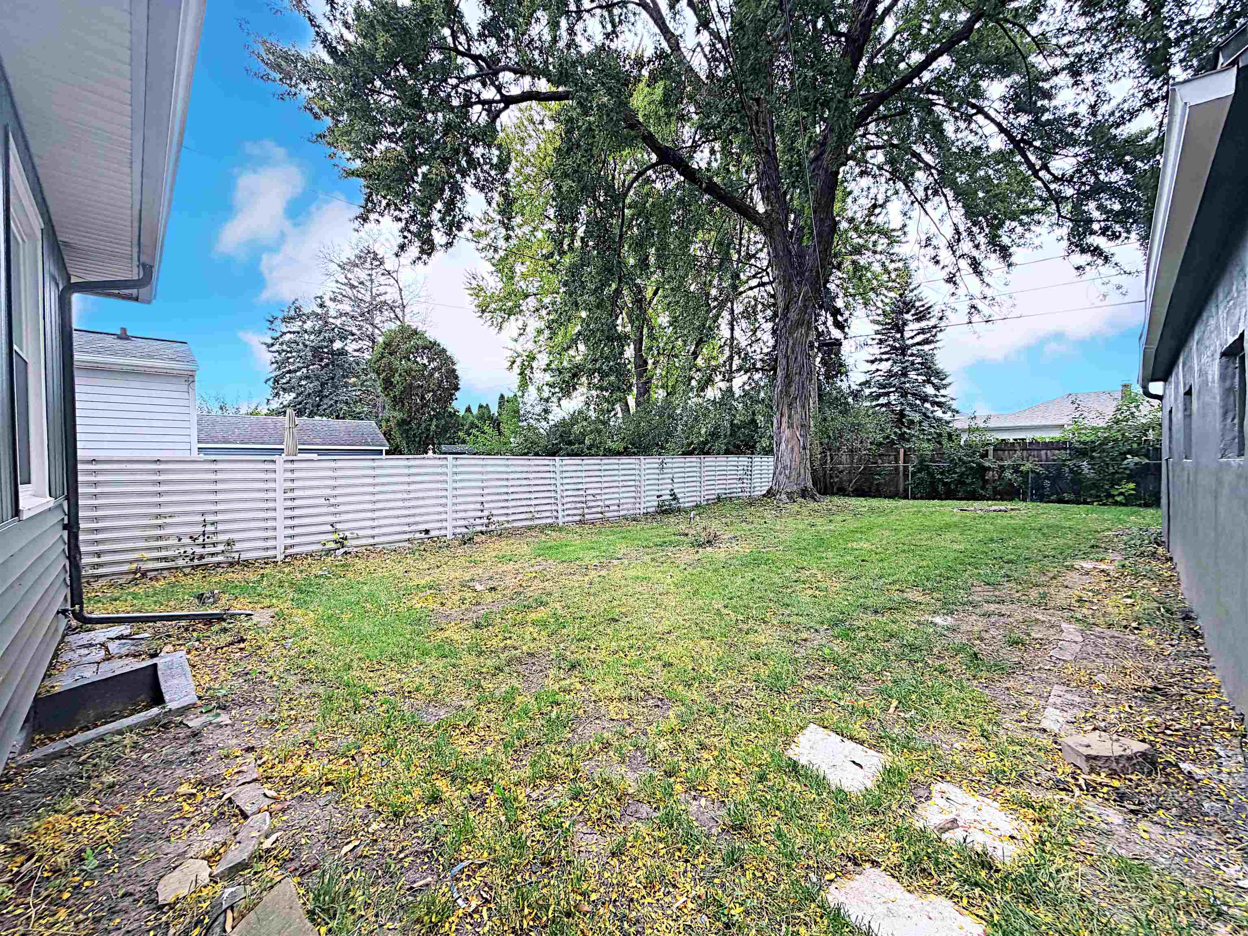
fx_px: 505
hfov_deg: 102.1
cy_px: 468
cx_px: 624
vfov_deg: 85.7
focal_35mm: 14
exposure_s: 1/234
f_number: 2.2
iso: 50
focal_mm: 2.22
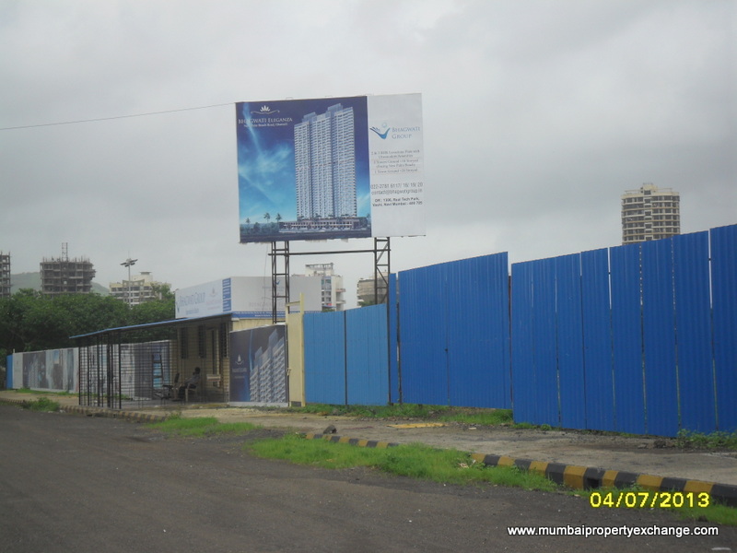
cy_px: 276
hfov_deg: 26.3
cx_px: 368
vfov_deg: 19.9
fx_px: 1576
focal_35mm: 74
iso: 100
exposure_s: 1/1000
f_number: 3.9
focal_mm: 13.2
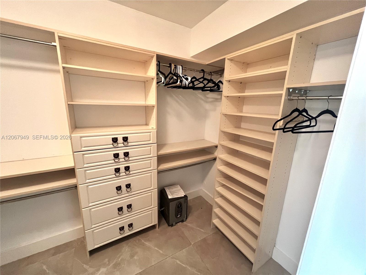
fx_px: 137
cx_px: 183
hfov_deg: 106.2
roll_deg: -0.8
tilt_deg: -13.5
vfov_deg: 89.9
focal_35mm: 13
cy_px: 138
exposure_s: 1/60
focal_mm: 1.57
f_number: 1.8
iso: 320
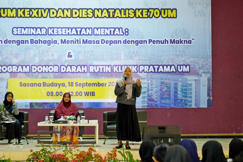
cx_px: 128
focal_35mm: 128
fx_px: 864
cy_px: 81
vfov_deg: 10.7
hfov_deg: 16.0
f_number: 4
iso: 3200
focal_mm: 105
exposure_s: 1/200
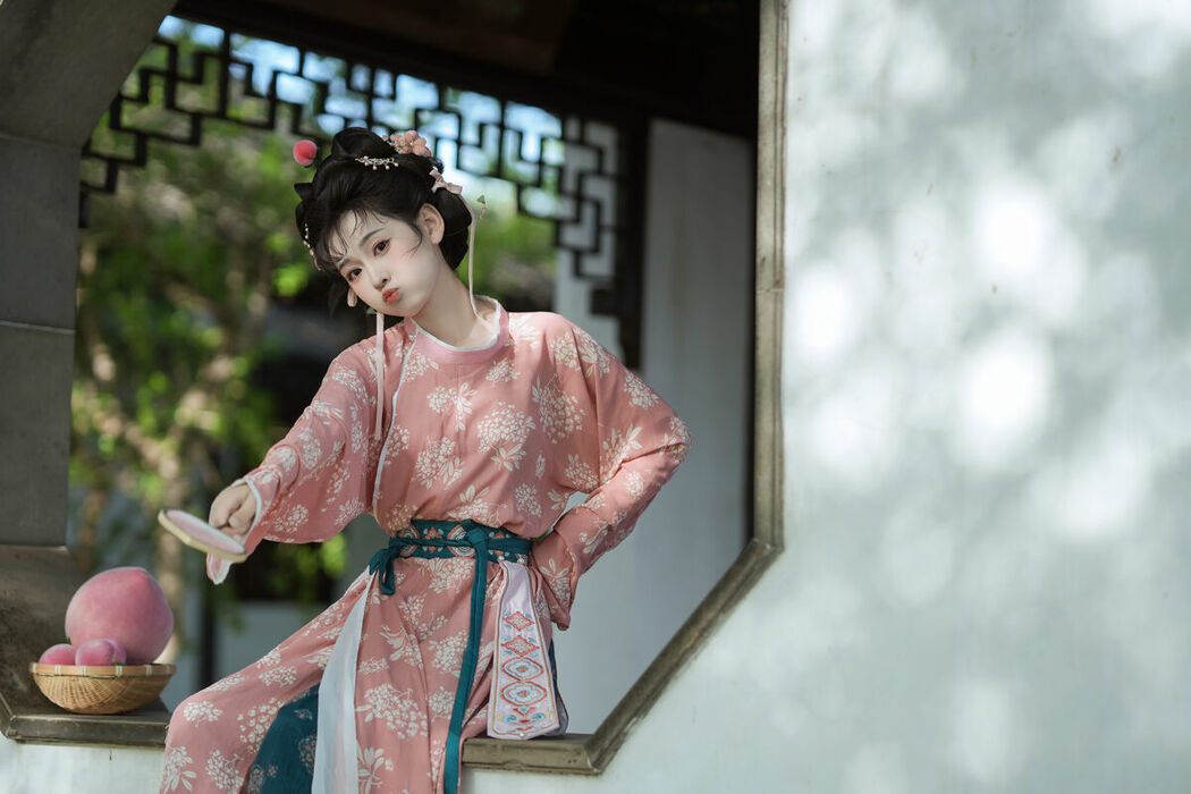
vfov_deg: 16.1
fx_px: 2812
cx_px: 596
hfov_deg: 23.9
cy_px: 397
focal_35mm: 85
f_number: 1.8
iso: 160
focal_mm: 85
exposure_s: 1/1250
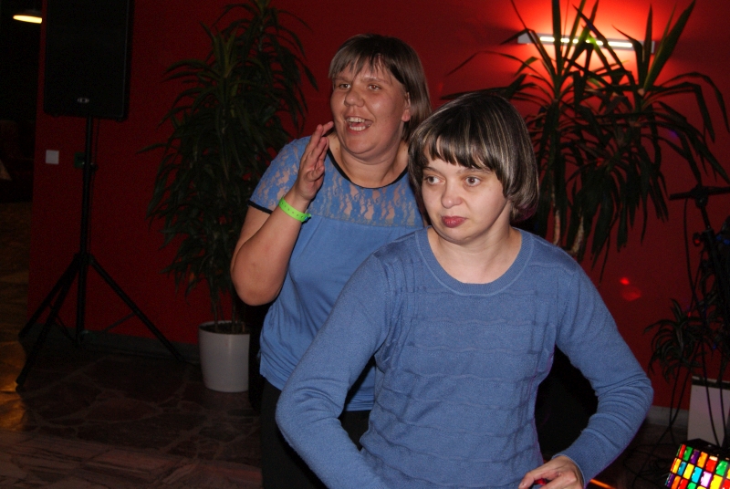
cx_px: 365
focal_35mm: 52
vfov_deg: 25.8
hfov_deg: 37.8
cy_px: 244
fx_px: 1066
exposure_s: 1/60
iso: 400
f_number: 5.6
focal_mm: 35
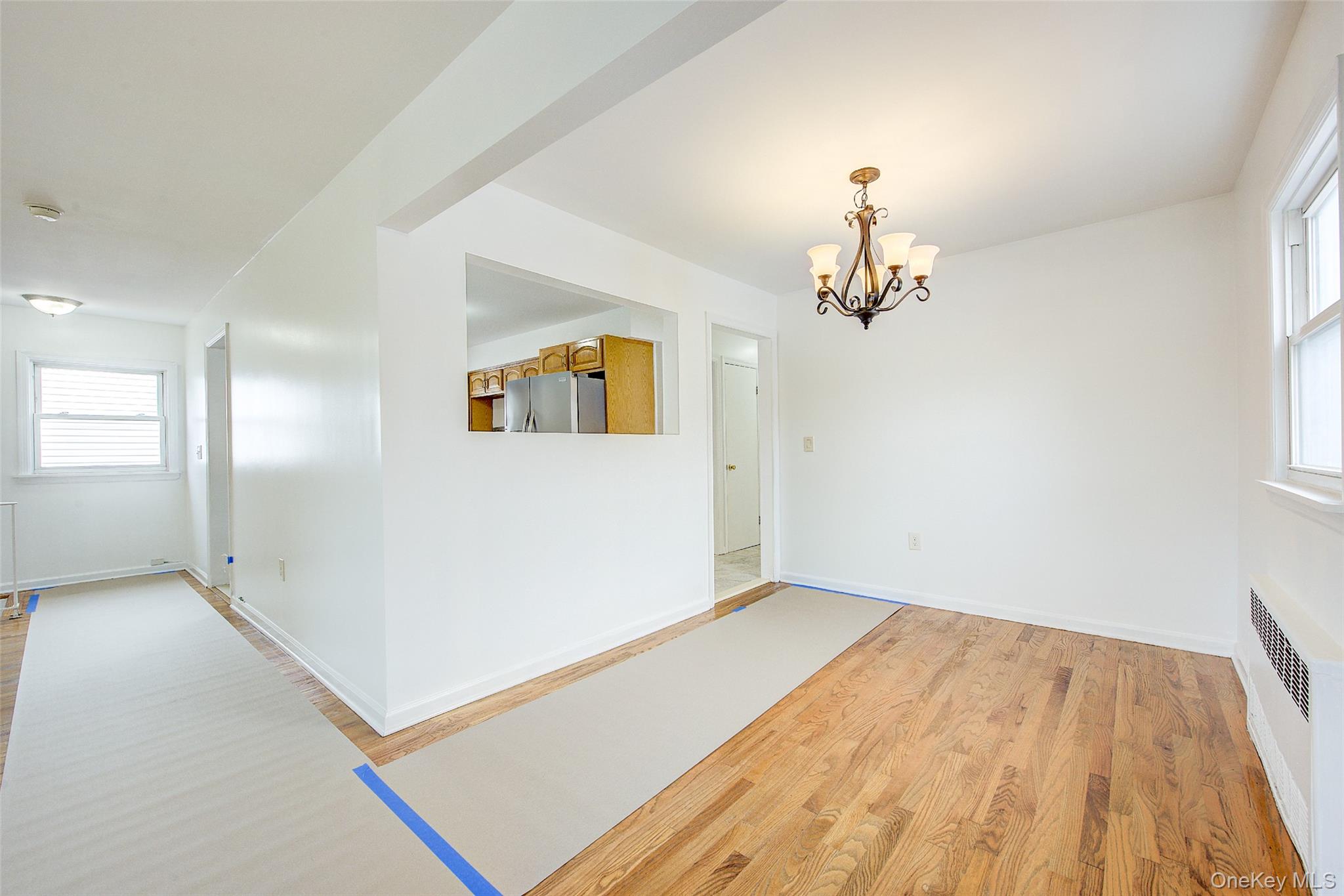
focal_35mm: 14
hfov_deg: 104.3
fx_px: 523
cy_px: 448
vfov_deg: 81.2
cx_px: 672
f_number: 7.1
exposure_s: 1/50
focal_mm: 14
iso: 250
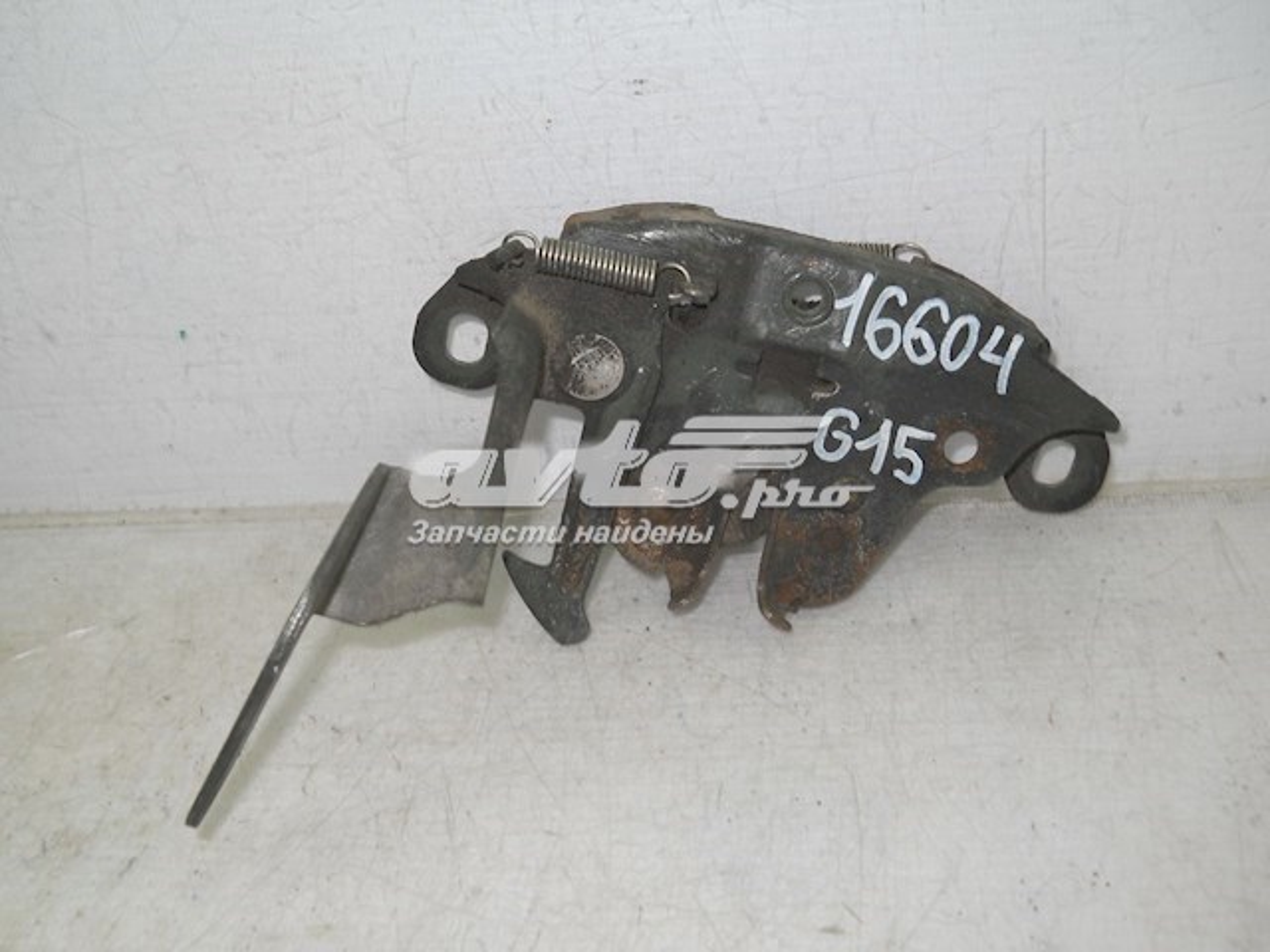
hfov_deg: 45.8
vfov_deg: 35.1
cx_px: 635
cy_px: 476
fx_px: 1504
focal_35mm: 41
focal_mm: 6.72
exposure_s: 1/30
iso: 80
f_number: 5.5
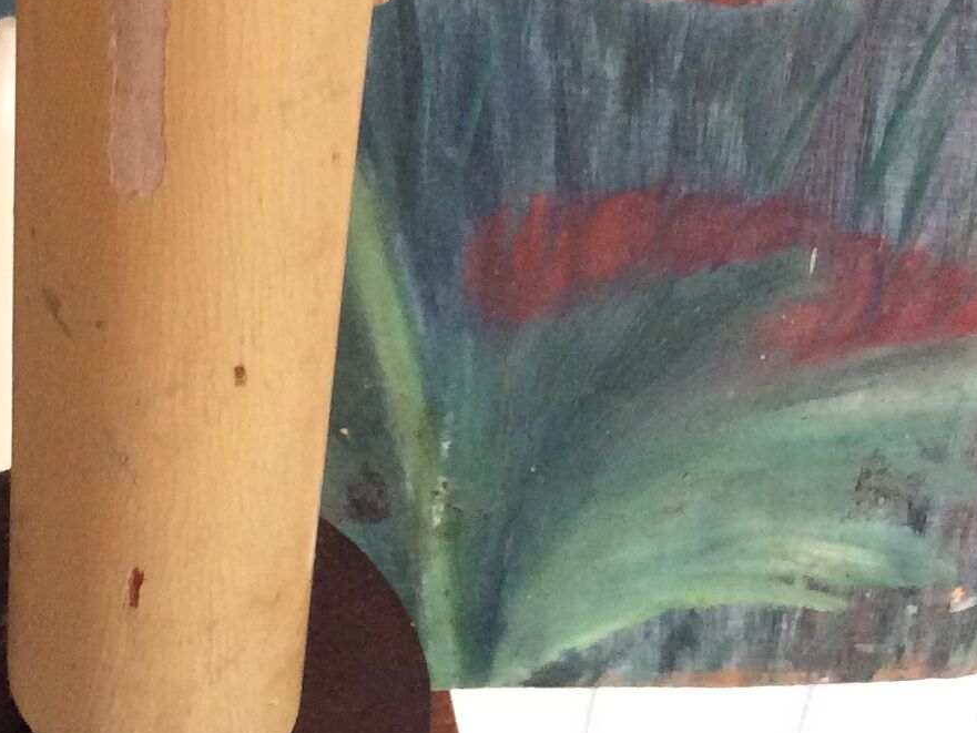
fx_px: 2653
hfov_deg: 20.1
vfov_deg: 15.3
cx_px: -60
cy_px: -77
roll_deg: +0.4
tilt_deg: -34.9
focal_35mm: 94
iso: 200
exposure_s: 1/25
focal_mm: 3.3
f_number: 2.4
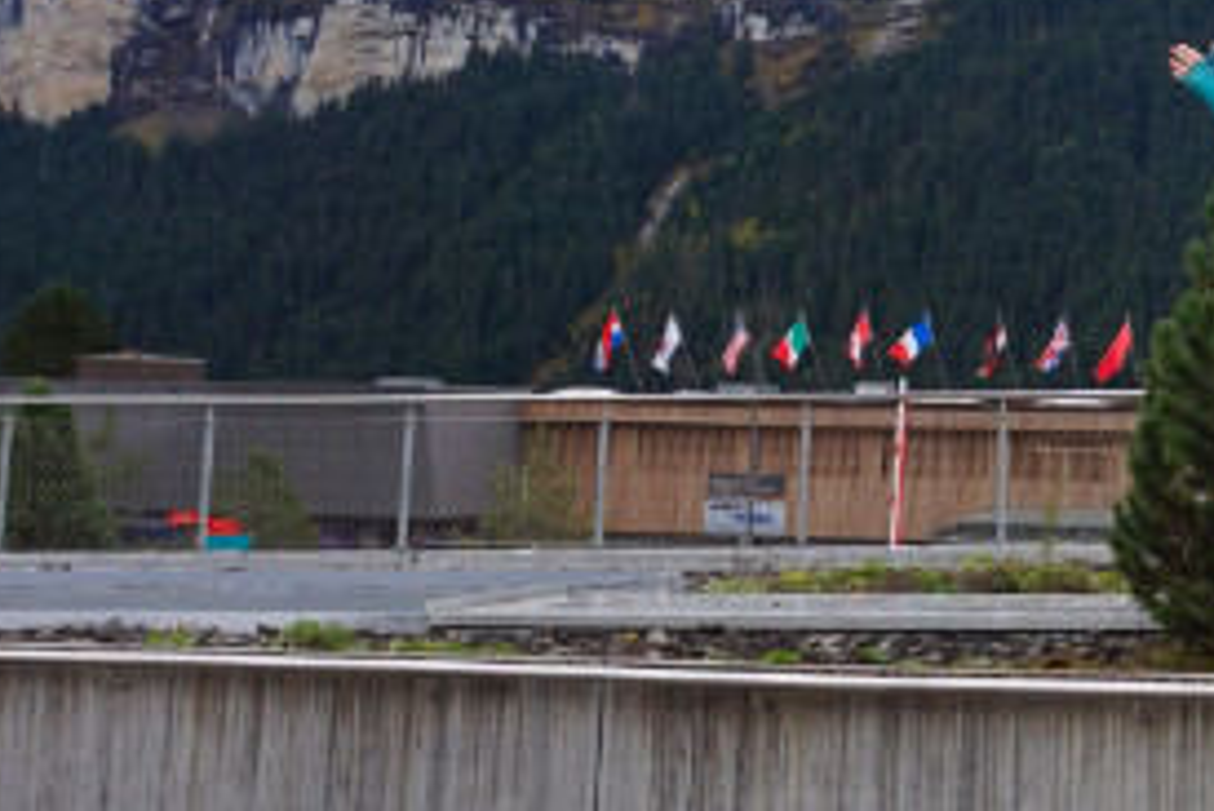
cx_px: 1418
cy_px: 86
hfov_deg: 26.0
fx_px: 2362
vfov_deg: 19.1
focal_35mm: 70
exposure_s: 1/80
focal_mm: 16
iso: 100
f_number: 8
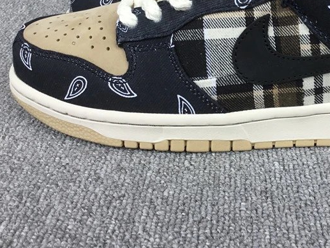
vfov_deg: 26.6
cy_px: 53
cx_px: 253
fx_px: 515
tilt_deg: -22.5
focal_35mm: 54
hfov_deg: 34.7
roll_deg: -0.6
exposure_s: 1/395
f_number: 2.4
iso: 25
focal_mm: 3.3
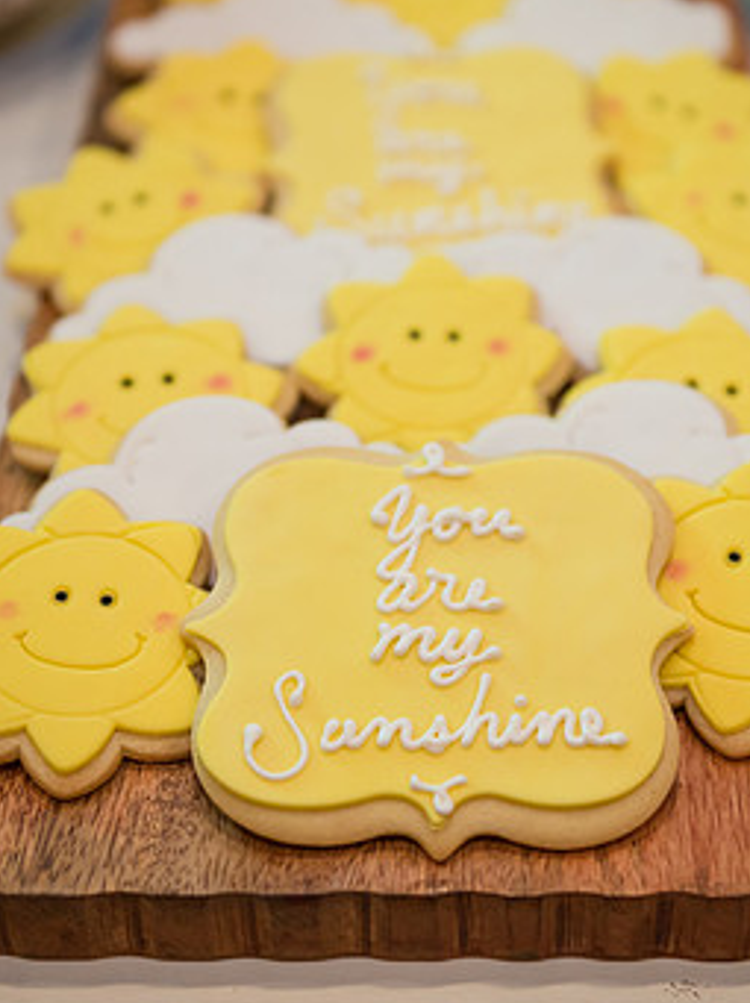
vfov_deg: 27.1
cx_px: 426
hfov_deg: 20.4
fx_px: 2084
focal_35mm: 72
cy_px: 468
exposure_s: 1/200
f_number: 3.2
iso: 1600
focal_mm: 44
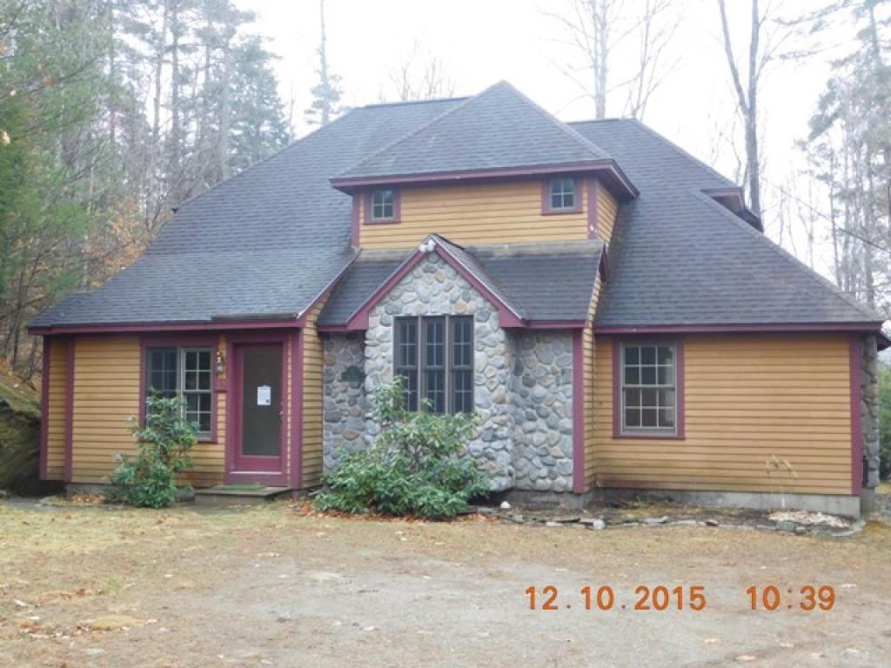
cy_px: 334
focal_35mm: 40
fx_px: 1030
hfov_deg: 46.8
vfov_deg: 36.0
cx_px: 446
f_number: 3.6
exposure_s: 1/30
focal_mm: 7.1
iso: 250
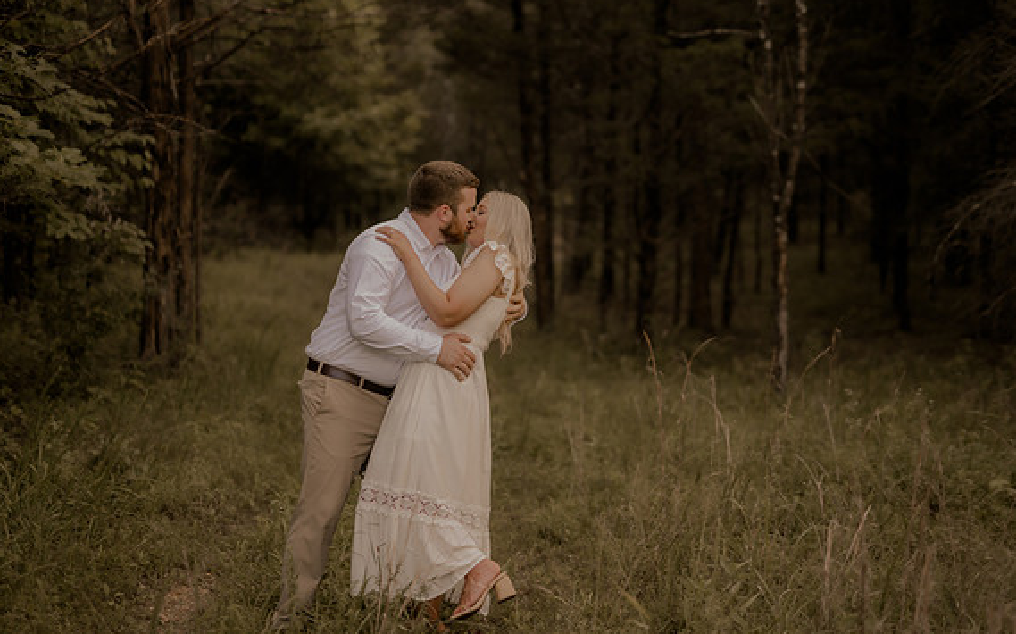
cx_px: 511
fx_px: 1439
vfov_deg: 24.8
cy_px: 321
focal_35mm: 52
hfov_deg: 38.9
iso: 200
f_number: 2.2
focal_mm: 50
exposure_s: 1/250
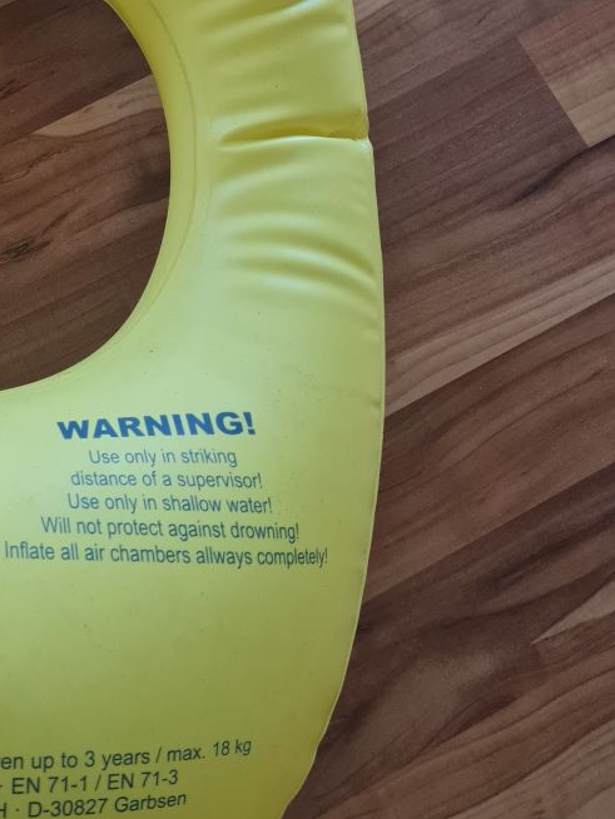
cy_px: 225
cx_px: -6
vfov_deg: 35.5
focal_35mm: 53
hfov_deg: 26.1
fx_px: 1255
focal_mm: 5.4
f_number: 1.8
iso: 250
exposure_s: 1/100
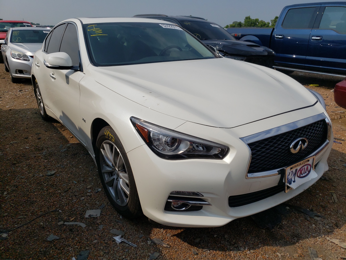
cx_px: 173
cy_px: 130
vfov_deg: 53.1
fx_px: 260
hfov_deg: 67.3
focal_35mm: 26
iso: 50
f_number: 1.5
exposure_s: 1/10000
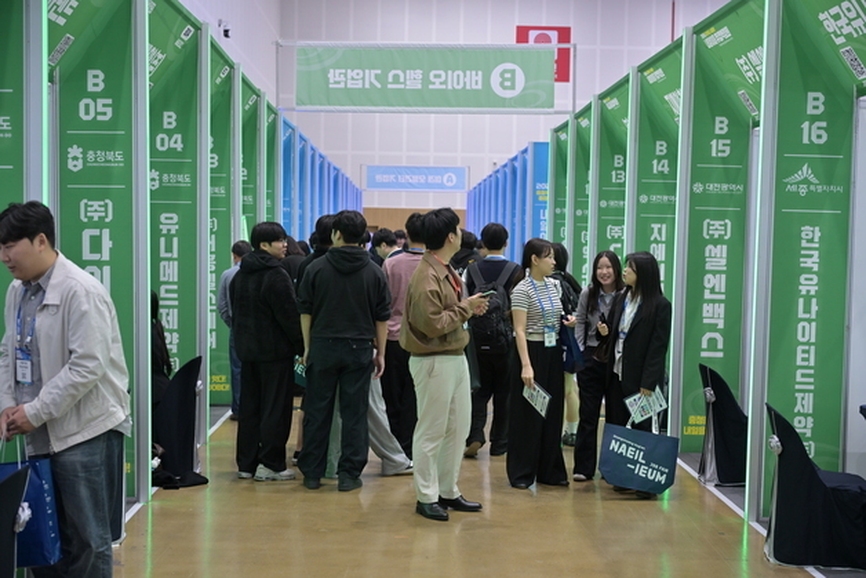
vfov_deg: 24.6
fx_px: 1323
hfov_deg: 36.2
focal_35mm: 55
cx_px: 433
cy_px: 289
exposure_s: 1/125
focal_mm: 55
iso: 1000
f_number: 4
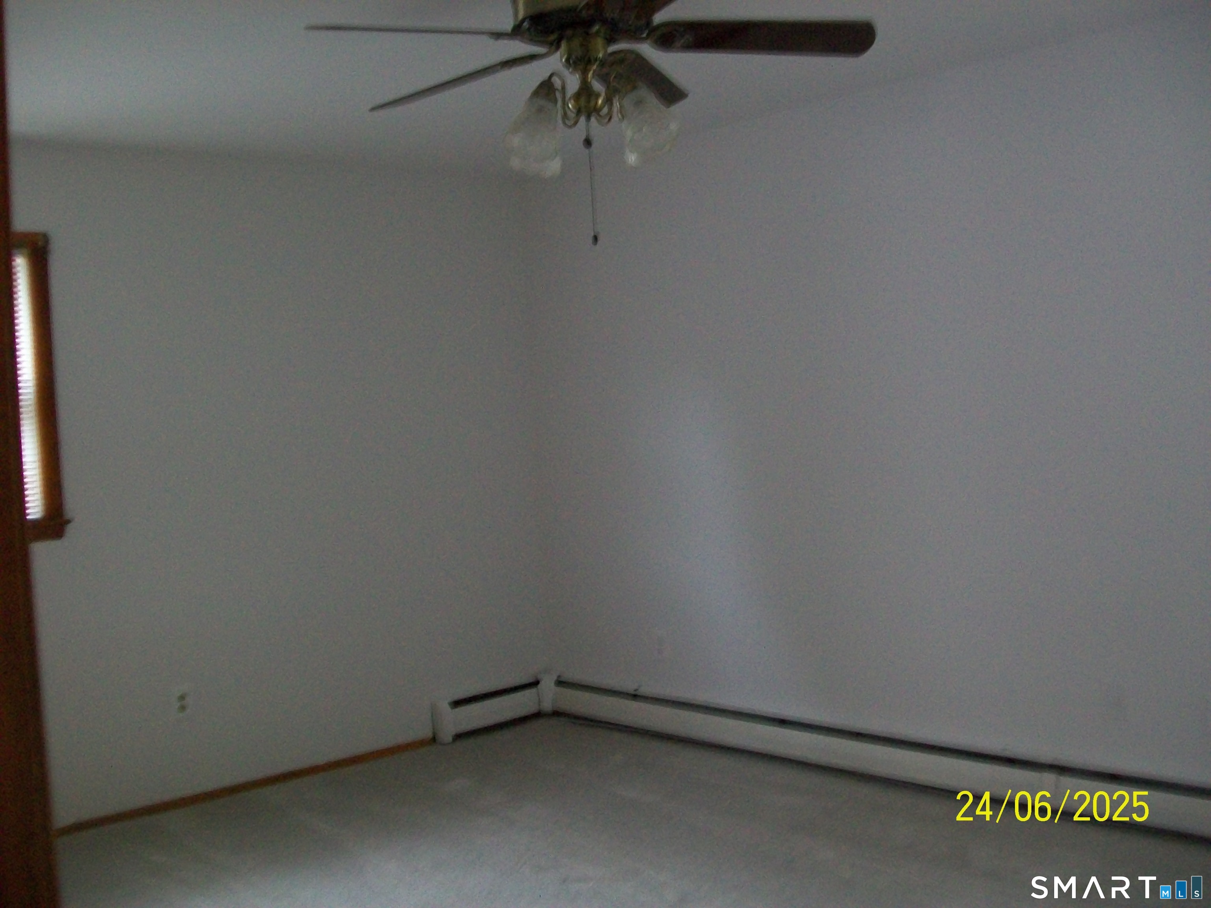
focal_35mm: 36
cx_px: 606
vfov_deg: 39.7
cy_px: 454
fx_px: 1259
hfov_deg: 51.4
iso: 200
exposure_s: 1/8
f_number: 2.7
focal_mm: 6
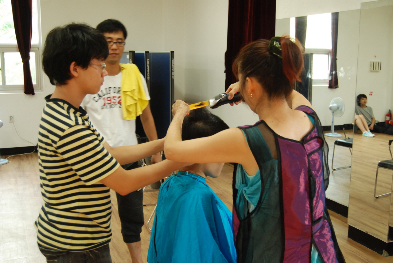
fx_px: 427
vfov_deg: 34.4
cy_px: 132
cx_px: 196
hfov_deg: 49.5
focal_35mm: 39
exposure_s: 1/60
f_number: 4.2
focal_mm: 26
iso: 800
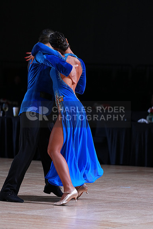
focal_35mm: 200
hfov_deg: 6.9
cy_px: 114
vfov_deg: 10.3
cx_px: 76
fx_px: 1274
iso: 1250
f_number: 4
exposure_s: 1/400
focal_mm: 200
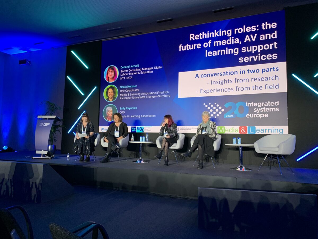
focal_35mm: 26
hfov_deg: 67.3
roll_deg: -1.3
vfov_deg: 53.1
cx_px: 159
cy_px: 120
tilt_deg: +4.4
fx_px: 239
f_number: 1.8
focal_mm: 4.25
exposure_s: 1/48
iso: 200
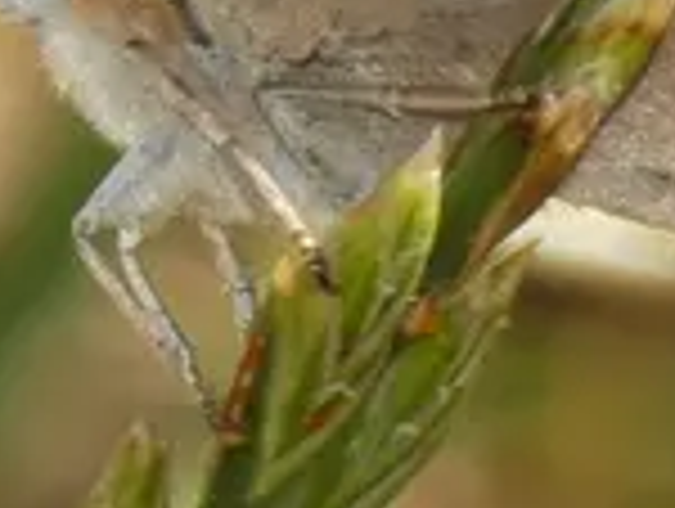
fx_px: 42870
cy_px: -207
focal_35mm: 2195
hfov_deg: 0.9
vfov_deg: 0.7
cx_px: 504
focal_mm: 92.3
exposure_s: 1/100
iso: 100
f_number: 5.6
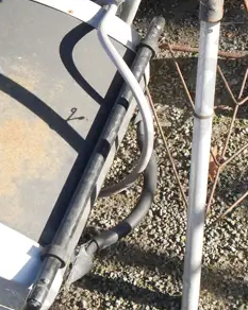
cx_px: 251
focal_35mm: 96
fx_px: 882
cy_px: 31
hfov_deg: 15.7
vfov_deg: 19.6
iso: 200
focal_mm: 14
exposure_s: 1/200
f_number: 5
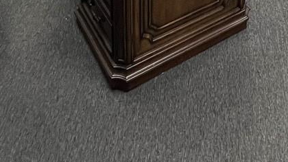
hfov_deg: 37.2
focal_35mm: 54
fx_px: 412
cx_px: 230
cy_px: -208
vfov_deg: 15.1
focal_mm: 1.57
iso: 160
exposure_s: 1/120
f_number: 1.8
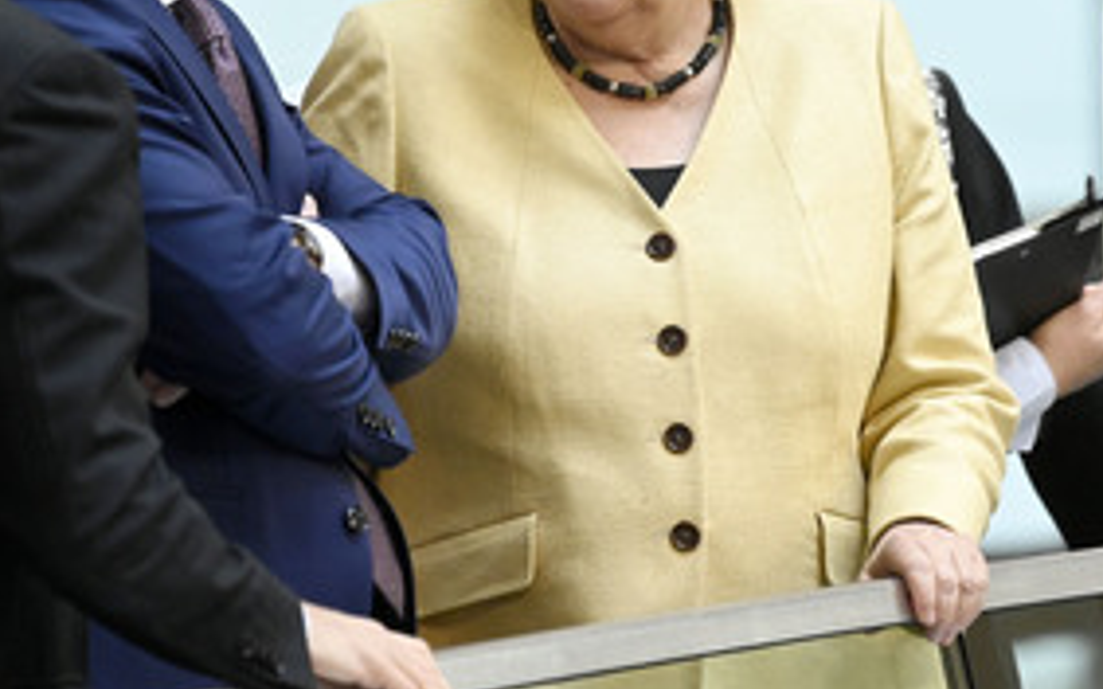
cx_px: 589
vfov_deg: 2.5
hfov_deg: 4.0
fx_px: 15655
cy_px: 192
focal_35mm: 521
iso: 12800
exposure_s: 1/320
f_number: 5.6
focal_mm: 320
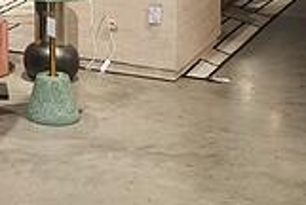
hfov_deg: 14.2
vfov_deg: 9.9
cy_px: -165
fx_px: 1124
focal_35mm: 132
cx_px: -185
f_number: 3.2
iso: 1600
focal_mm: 35
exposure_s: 1/160
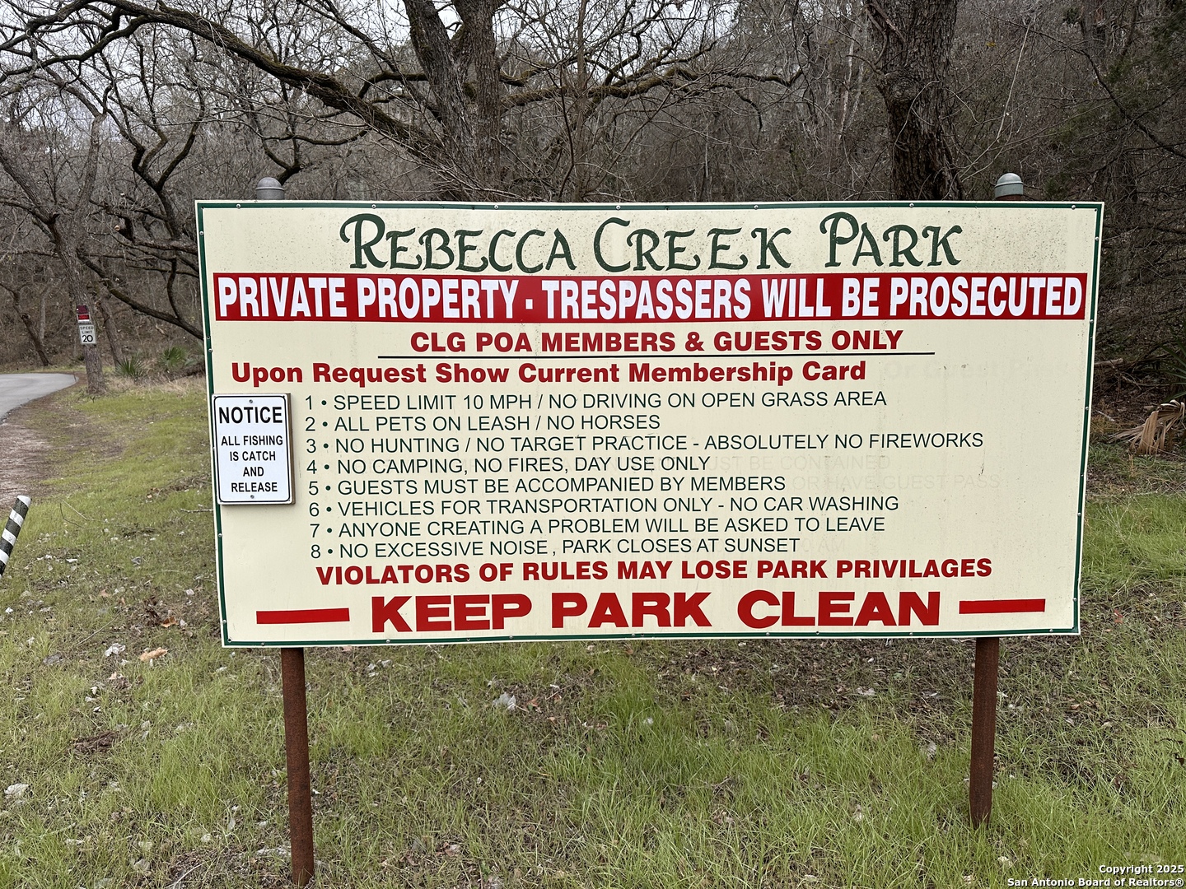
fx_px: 822
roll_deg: +0.2
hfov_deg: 71.6
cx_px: 593
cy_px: 444
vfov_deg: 56.8
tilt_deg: -7.5
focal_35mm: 24
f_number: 1.78
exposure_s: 1/1453
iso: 80
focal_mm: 6.86
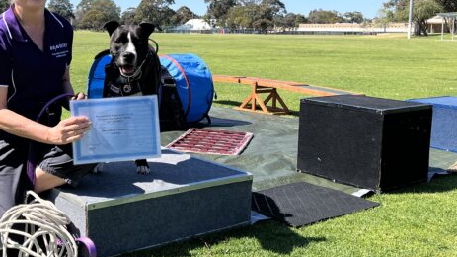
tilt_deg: -4.0
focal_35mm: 47
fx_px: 569
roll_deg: -0.3
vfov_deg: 25.2
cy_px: 73
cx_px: 88
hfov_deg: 41.7
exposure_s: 1/2825
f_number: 1.6
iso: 50
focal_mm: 5.1
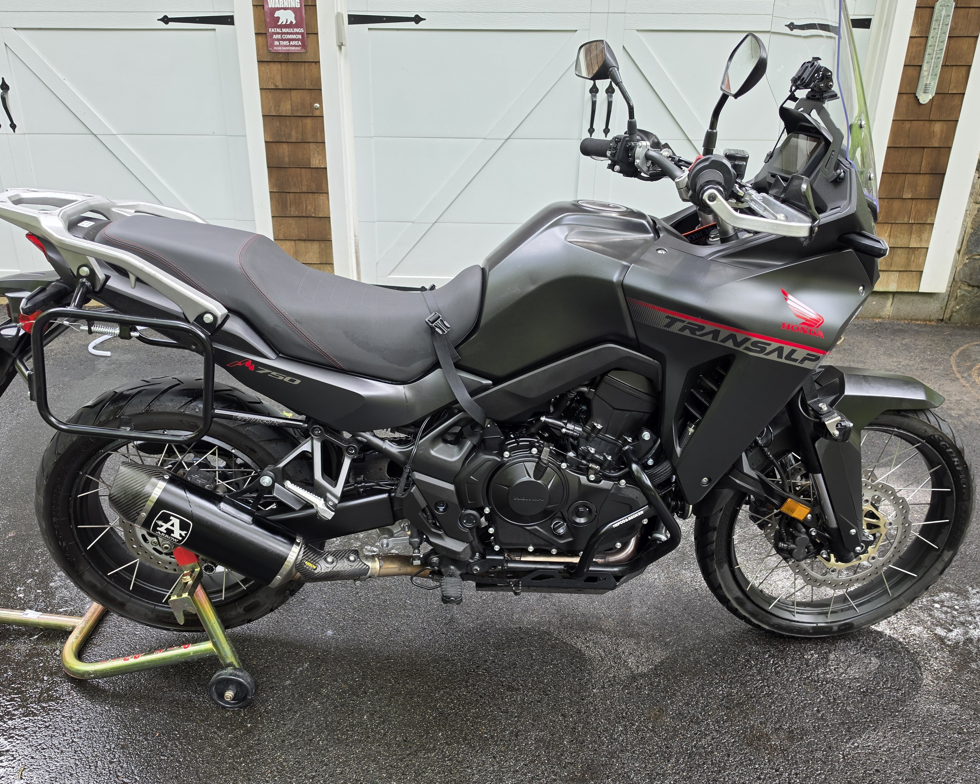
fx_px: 725
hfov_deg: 68.0
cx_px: 463
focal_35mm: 25
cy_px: 393
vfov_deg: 56.8
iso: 64
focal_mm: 6.5
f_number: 1.4
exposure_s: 1/180
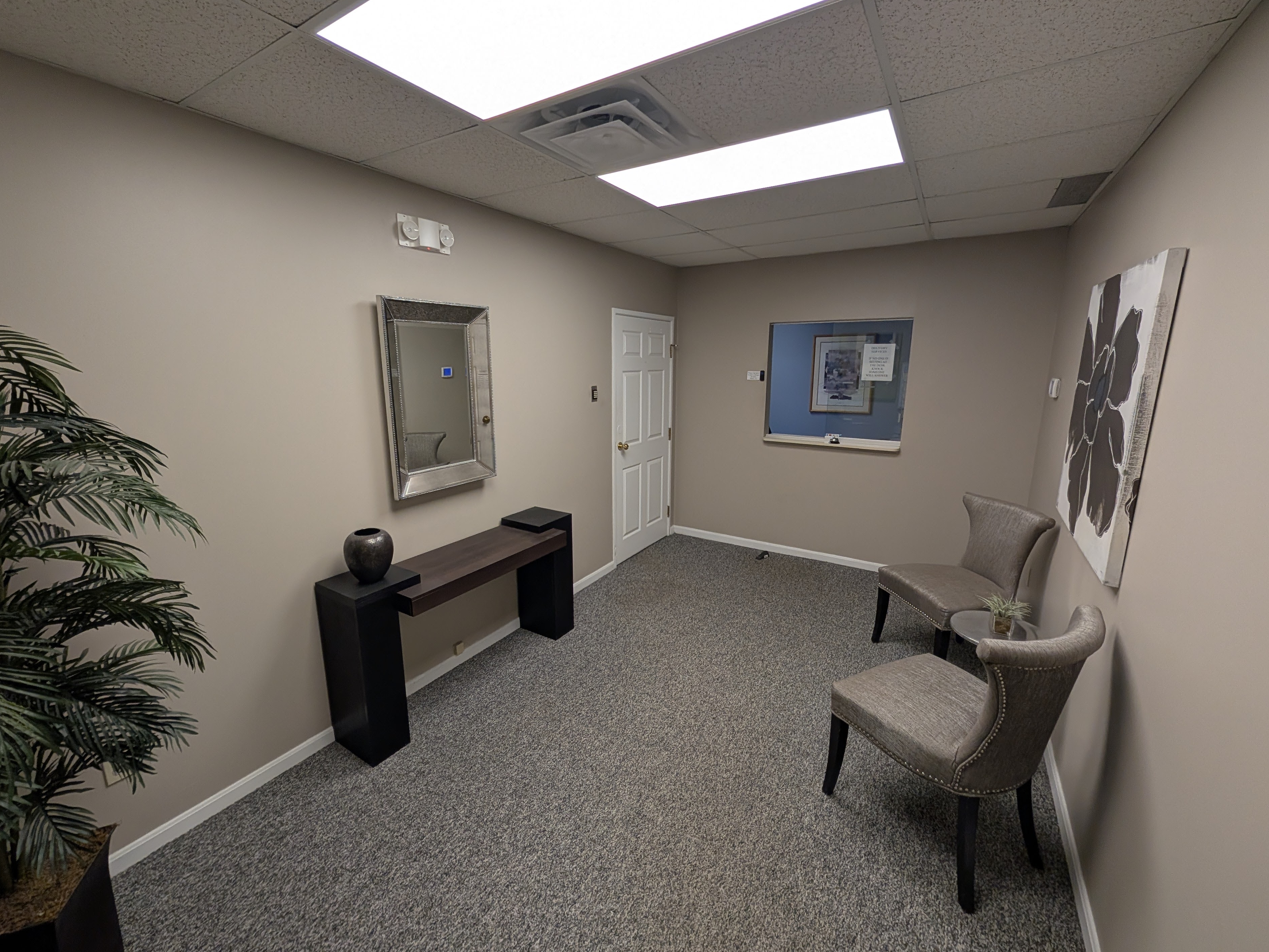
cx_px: 625
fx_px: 477
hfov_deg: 106.2
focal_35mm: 13
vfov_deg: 89.9
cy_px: 460
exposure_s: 1/120
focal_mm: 2.02
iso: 72
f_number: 1.7
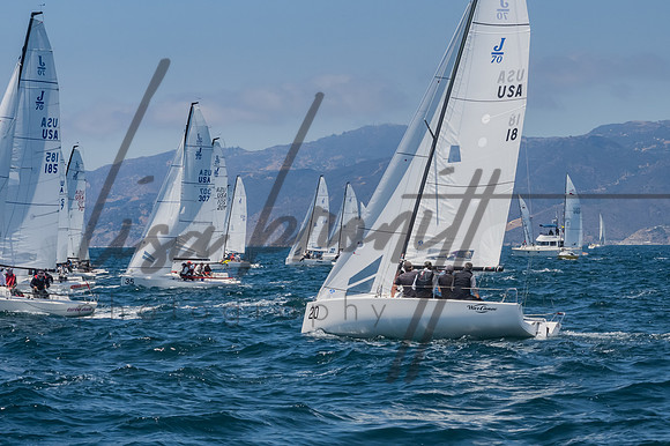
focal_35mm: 141
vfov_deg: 9.7
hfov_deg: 14.5
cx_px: 335
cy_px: 223
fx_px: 2626
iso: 640
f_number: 14
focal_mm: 92
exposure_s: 1/1250
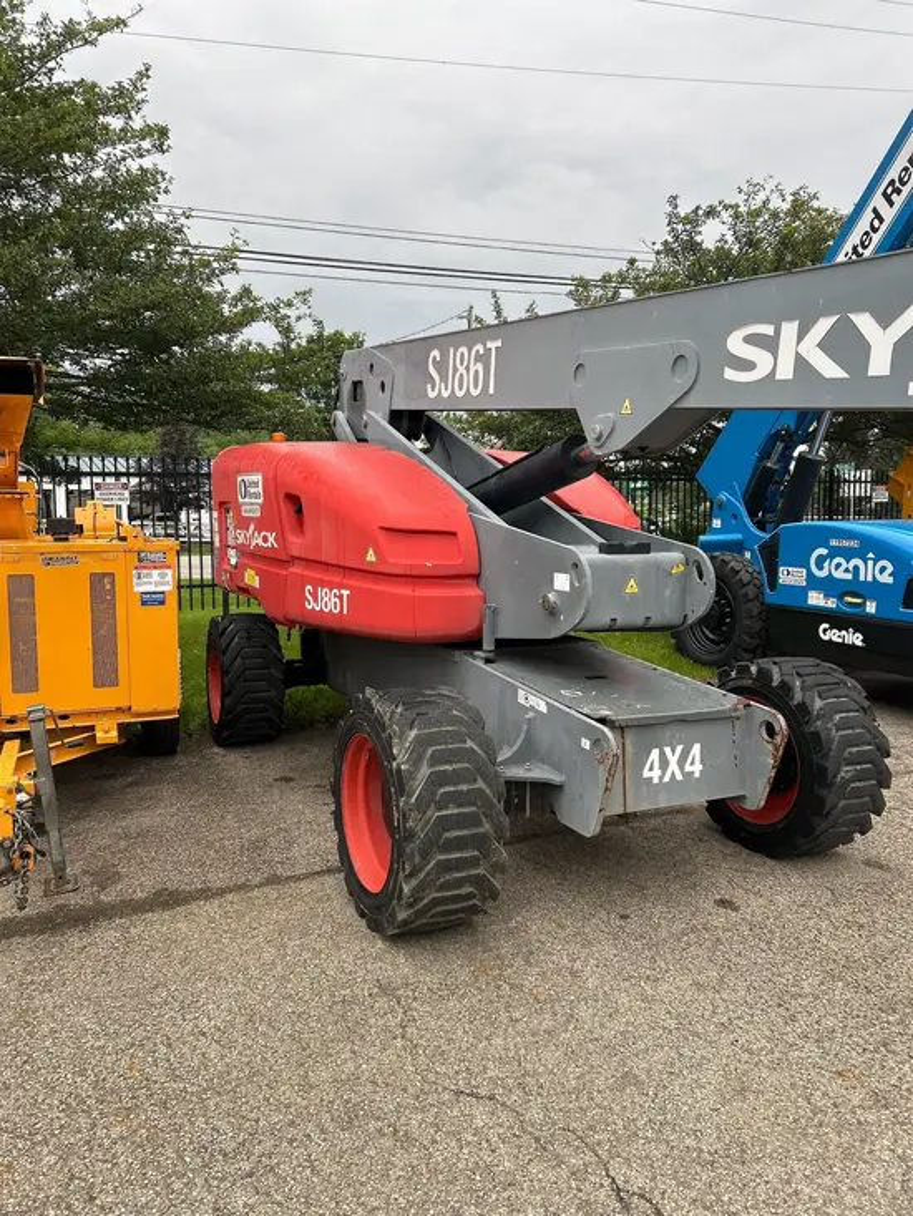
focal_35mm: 26
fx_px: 914
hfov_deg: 53.1
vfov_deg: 67.3
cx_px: 456
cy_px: 608
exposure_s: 1/581
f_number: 1.5
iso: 50
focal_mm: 5.7
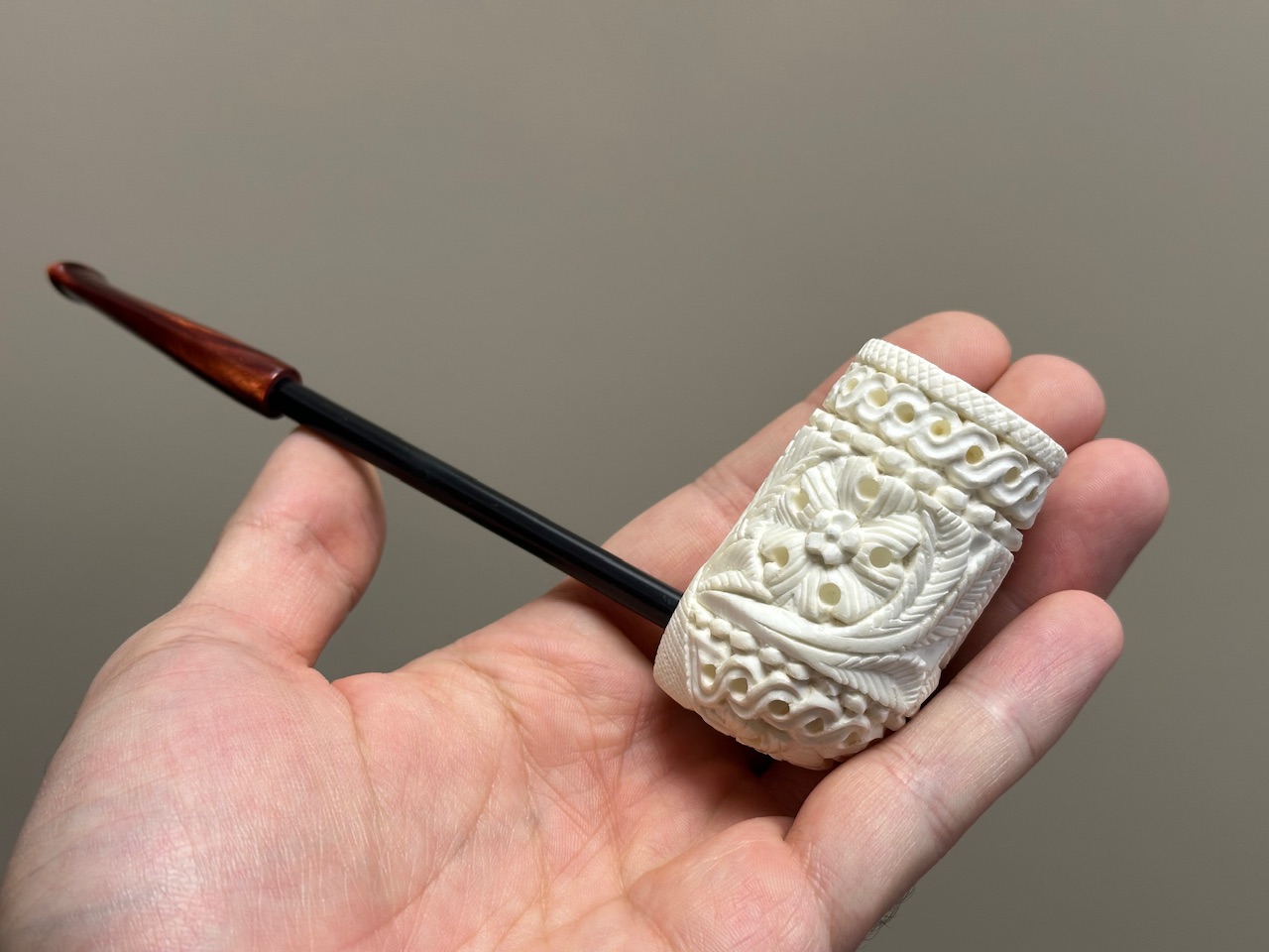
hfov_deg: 39.7
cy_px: 476
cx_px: 634
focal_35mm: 48
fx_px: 1760
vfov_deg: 30.3
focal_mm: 6.86
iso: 64
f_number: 1.78
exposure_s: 1/100
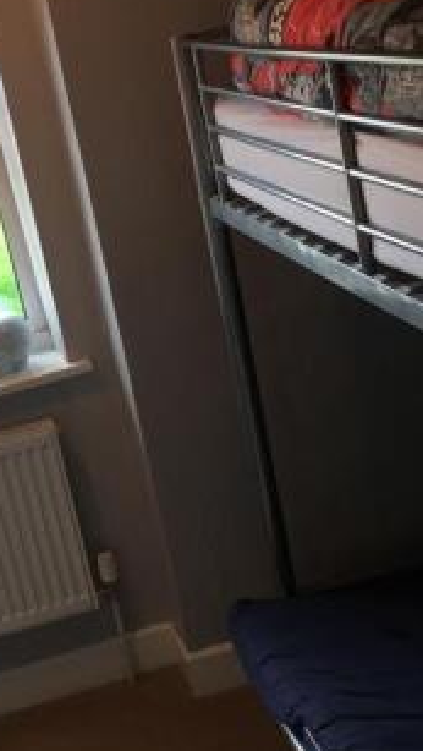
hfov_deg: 19.7
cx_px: 50
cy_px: 380
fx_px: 1195
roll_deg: +12.8
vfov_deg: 34.9
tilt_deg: -16.8
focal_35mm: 60
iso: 40
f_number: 2.2
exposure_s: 1/33
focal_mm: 4.15
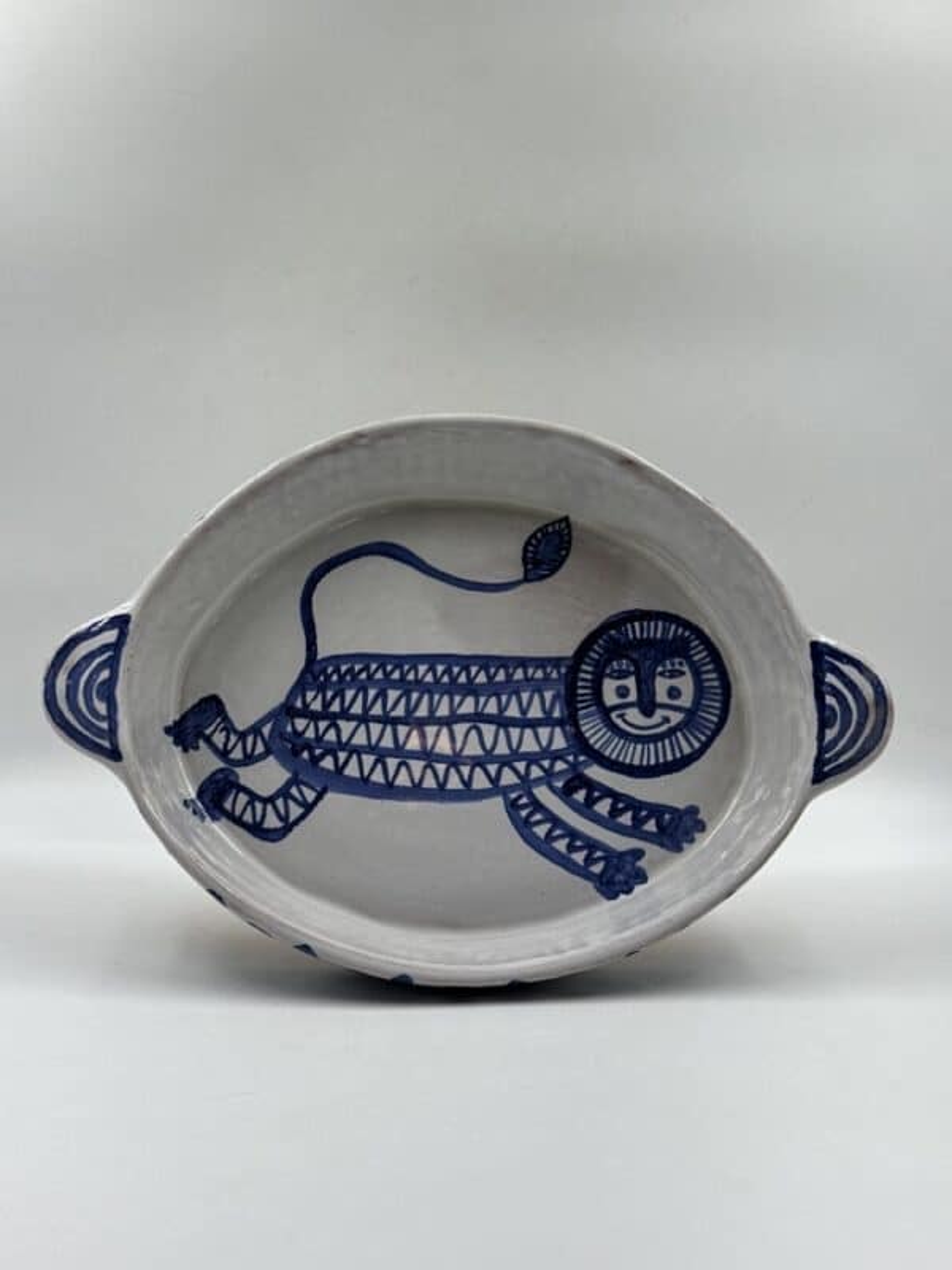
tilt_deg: -8.6
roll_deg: -1.4
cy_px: 635
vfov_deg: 39.7
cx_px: 476
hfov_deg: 30.3
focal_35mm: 48
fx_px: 1760
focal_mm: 6.86
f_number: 1.78
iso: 64
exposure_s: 1/428
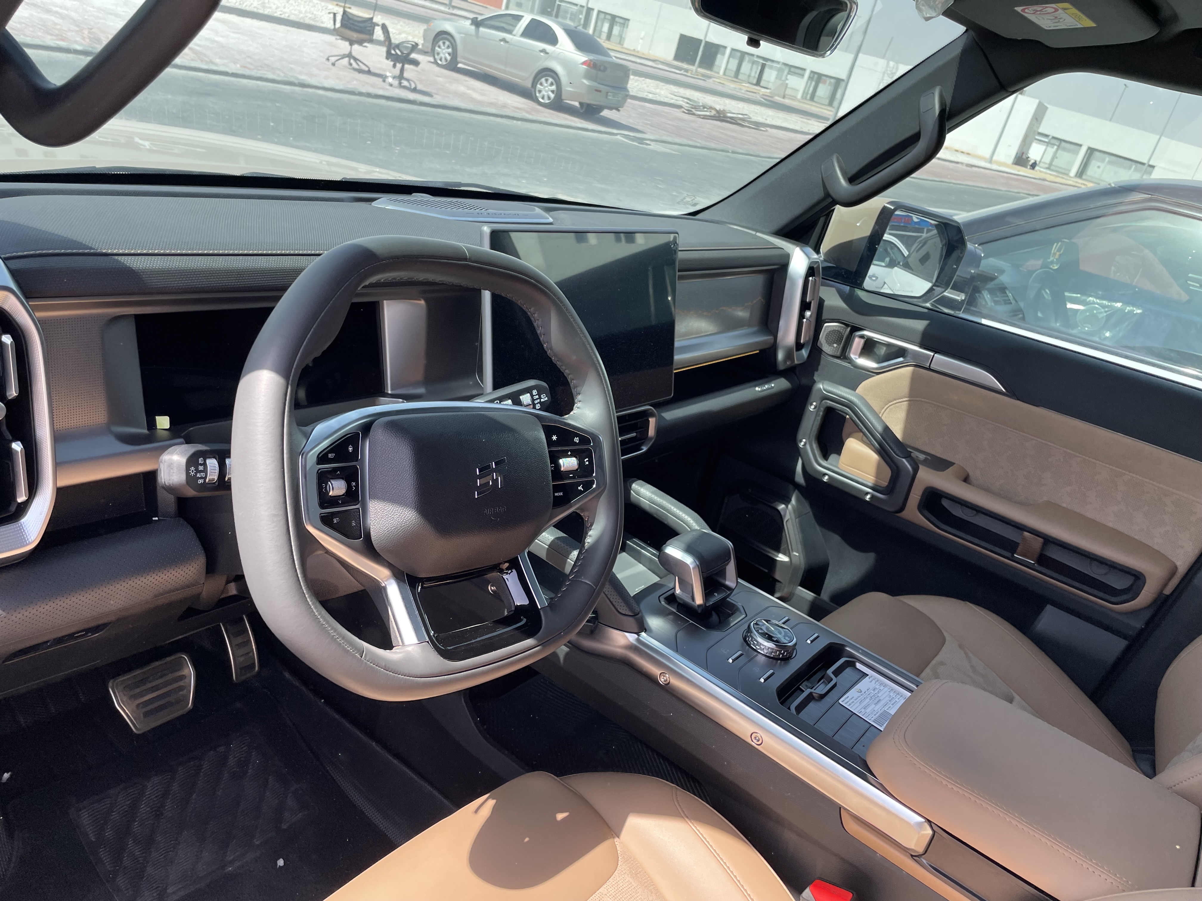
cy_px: 450
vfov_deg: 53.1
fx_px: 903
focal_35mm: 26
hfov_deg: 67.3
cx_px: 601
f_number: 1.6
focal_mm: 4.2
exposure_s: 1/493
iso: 32
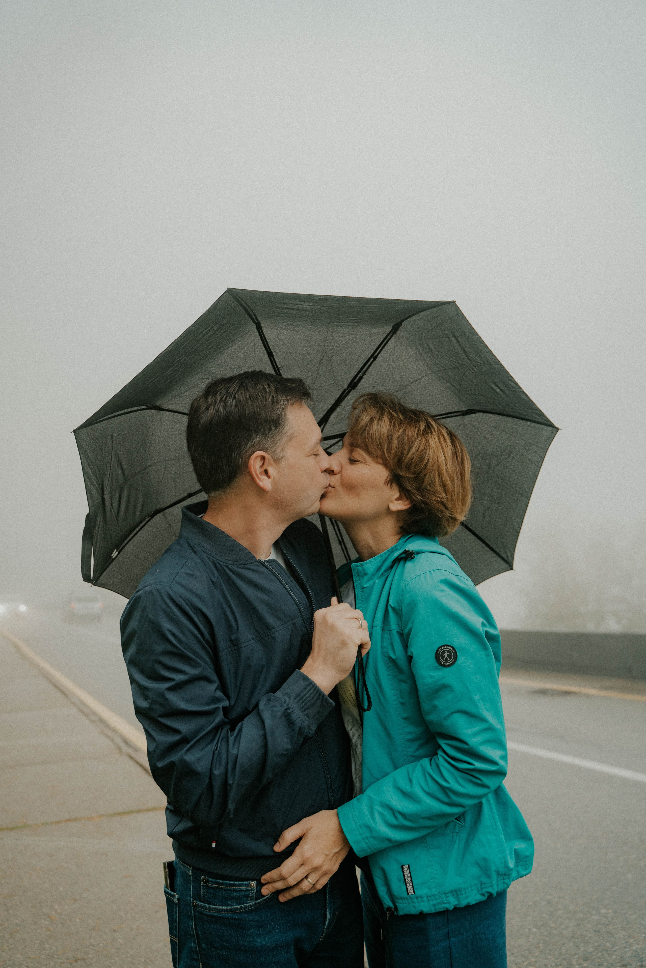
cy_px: 484
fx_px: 753
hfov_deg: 46.4
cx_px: 323
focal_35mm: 28
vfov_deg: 65.5
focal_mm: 28
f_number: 3.5
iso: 320
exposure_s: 1/200
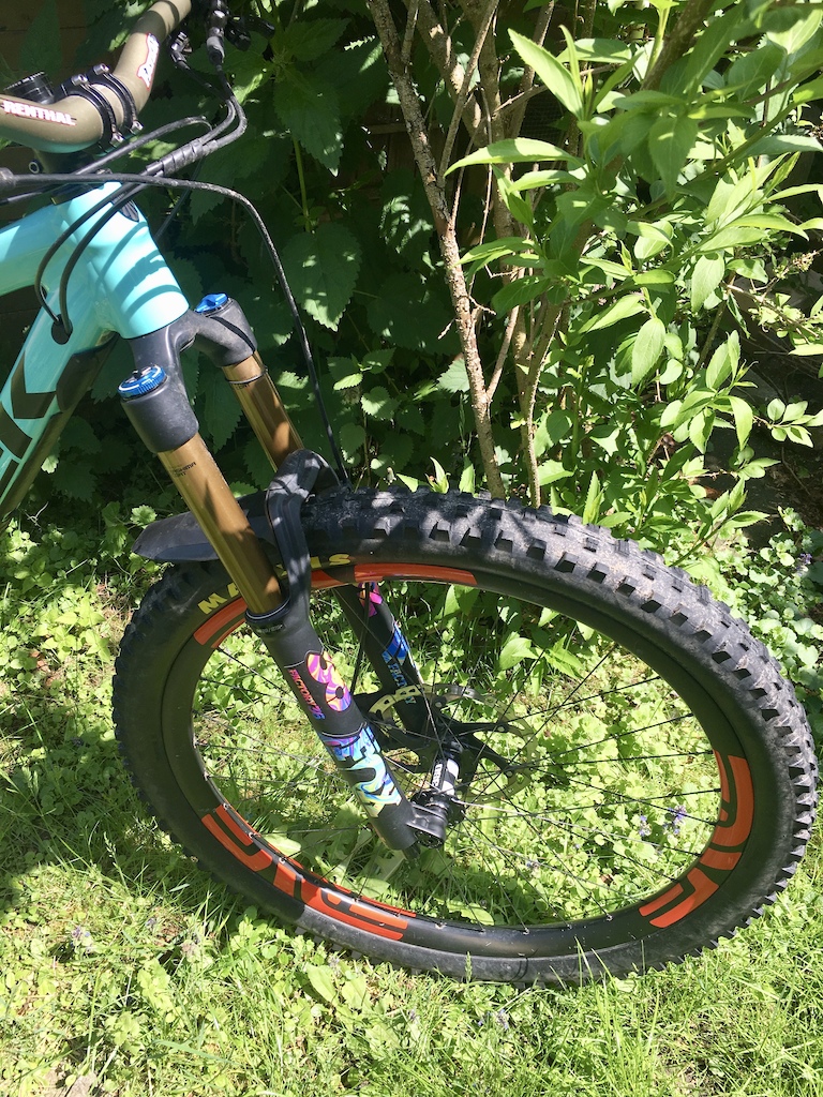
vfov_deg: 61.7
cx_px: 412
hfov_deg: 48.2
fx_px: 919
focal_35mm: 29
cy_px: 548
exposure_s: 1/478
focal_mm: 4.15
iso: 25
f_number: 2.2
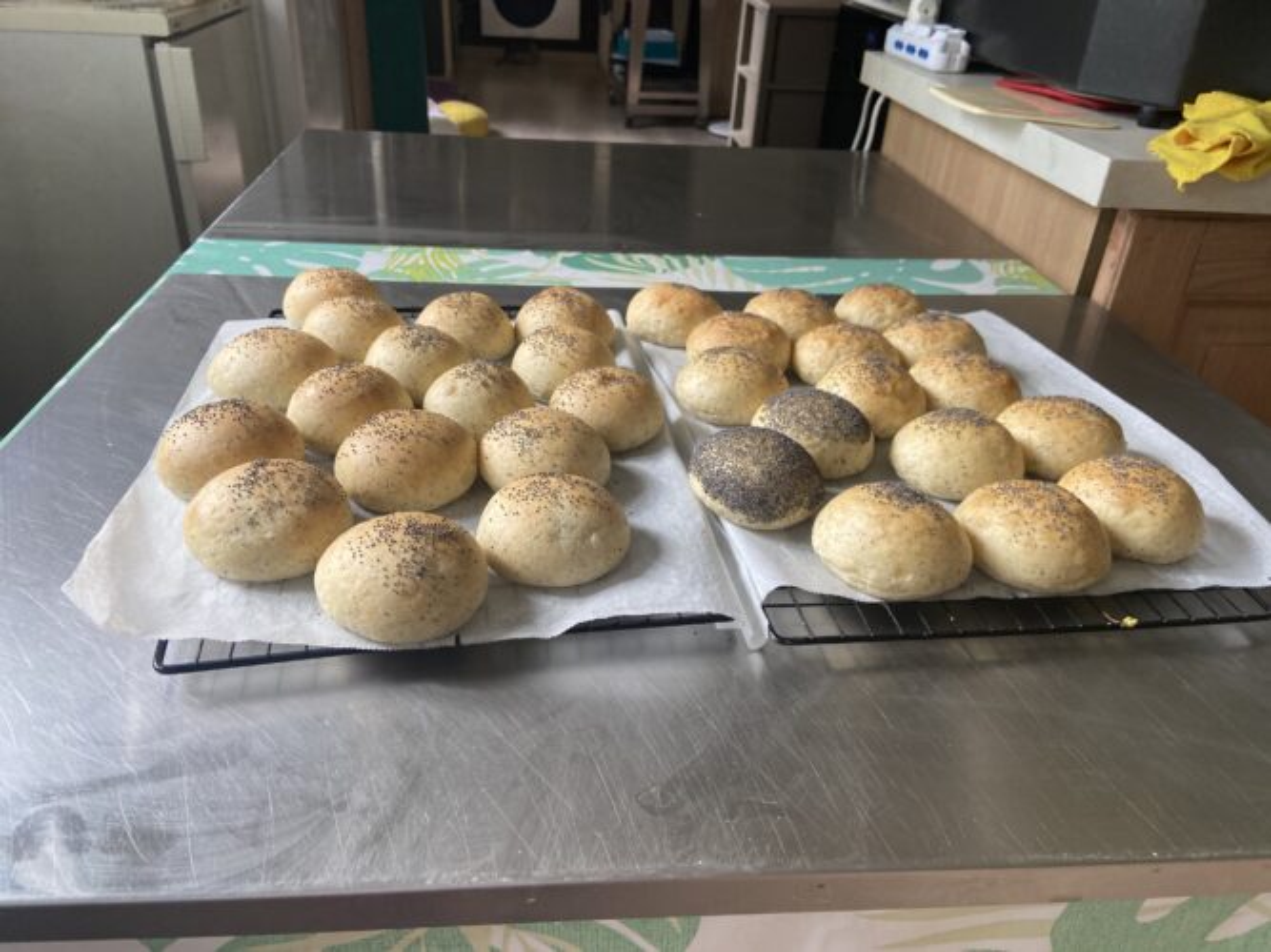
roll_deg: -2.7
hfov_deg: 67.3
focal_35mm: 26
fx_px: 954
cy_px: 476
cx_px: 636
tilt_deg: -30.6
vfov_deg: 53.0
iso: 125
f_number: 1.8
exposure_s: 1/121
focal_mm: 4.25
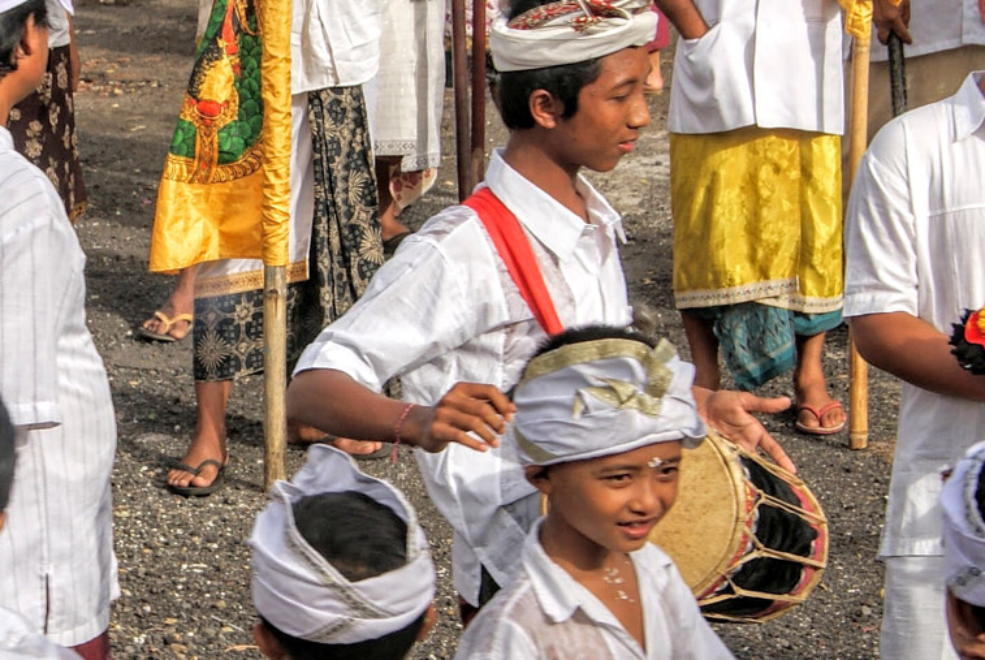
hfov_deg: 10.1
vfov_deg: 6.8
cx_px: 72
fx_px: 5562
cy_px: 295
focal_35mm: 203
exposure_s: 1/200
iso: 100
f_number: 7.1
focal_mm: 50
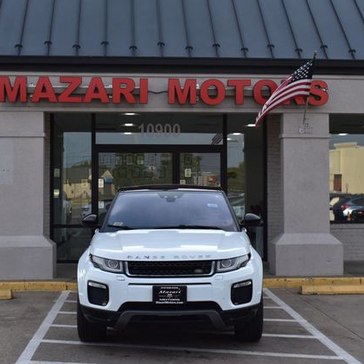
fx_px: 738
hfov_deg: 27.7
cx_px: 188
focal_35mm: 62
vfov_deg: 27.7
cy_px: 182
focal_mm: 32
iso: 400
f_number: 10
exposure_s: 1/320
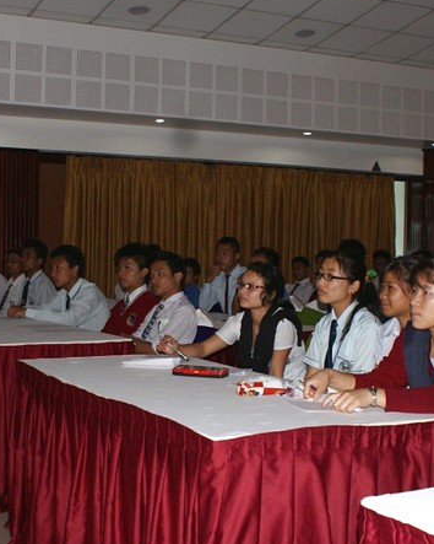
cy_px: 300
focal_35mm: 56
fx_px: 900
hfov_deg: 27.1
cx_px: 184
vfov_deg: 33.6
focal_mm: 22
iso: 400
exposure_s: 1/60
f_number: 5.6
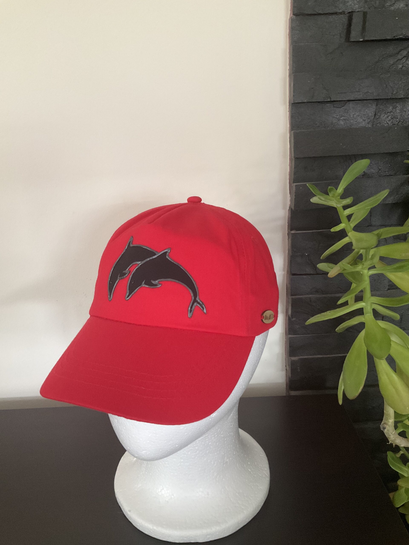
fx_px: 457
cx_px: 204
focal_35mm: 29
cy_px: 272
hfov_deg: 48.2
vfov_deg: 61.7
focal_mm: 3
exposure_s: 1/60
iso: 200
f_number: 1.8
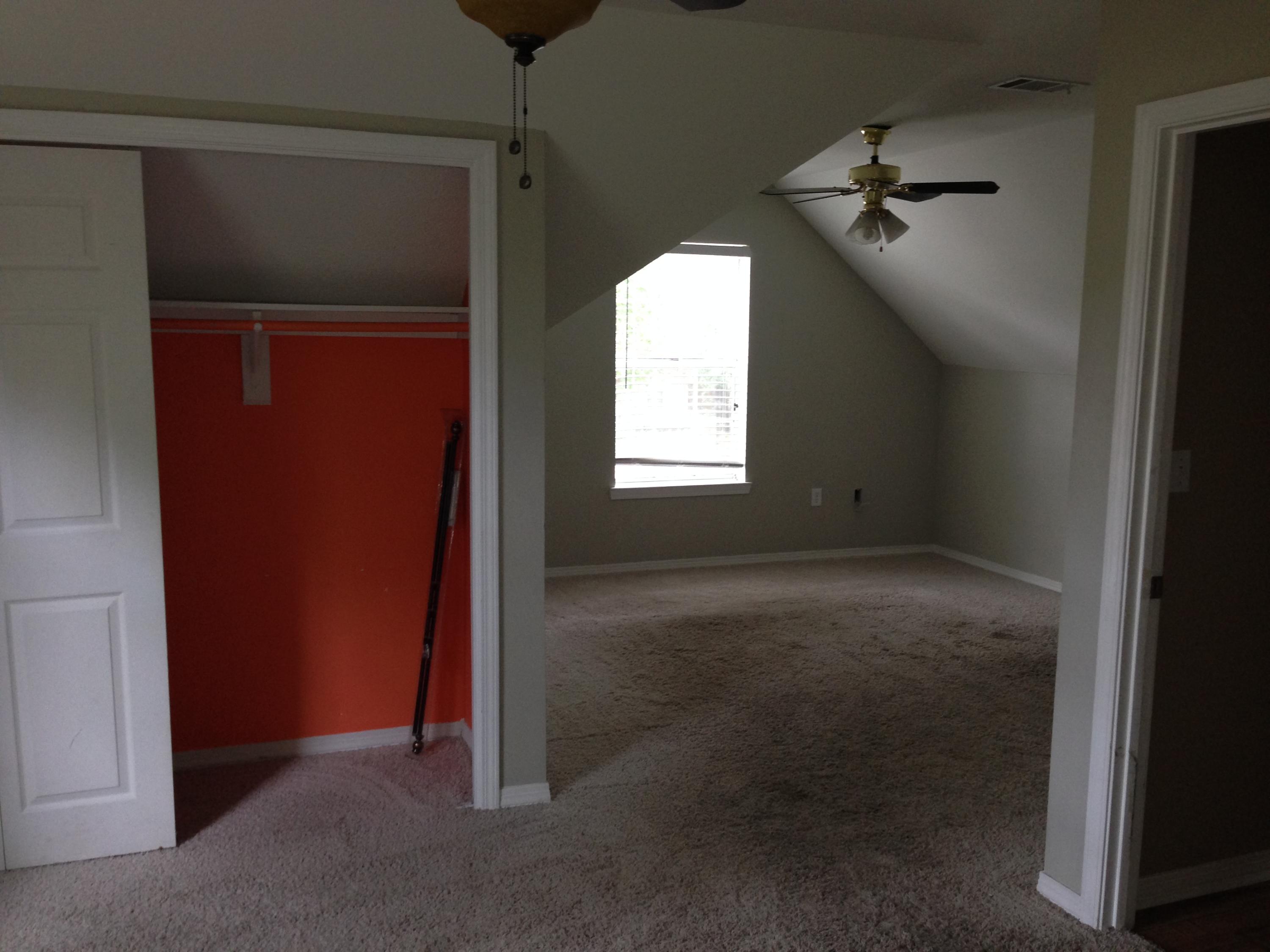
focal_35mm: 33
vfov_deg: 42.9
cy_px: 476
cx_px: 635
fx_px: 1211
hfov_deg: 55.4
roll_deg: -0.3
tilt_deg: -7.2
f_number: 2.4
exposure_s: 1/20
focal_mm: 4.12
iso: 100
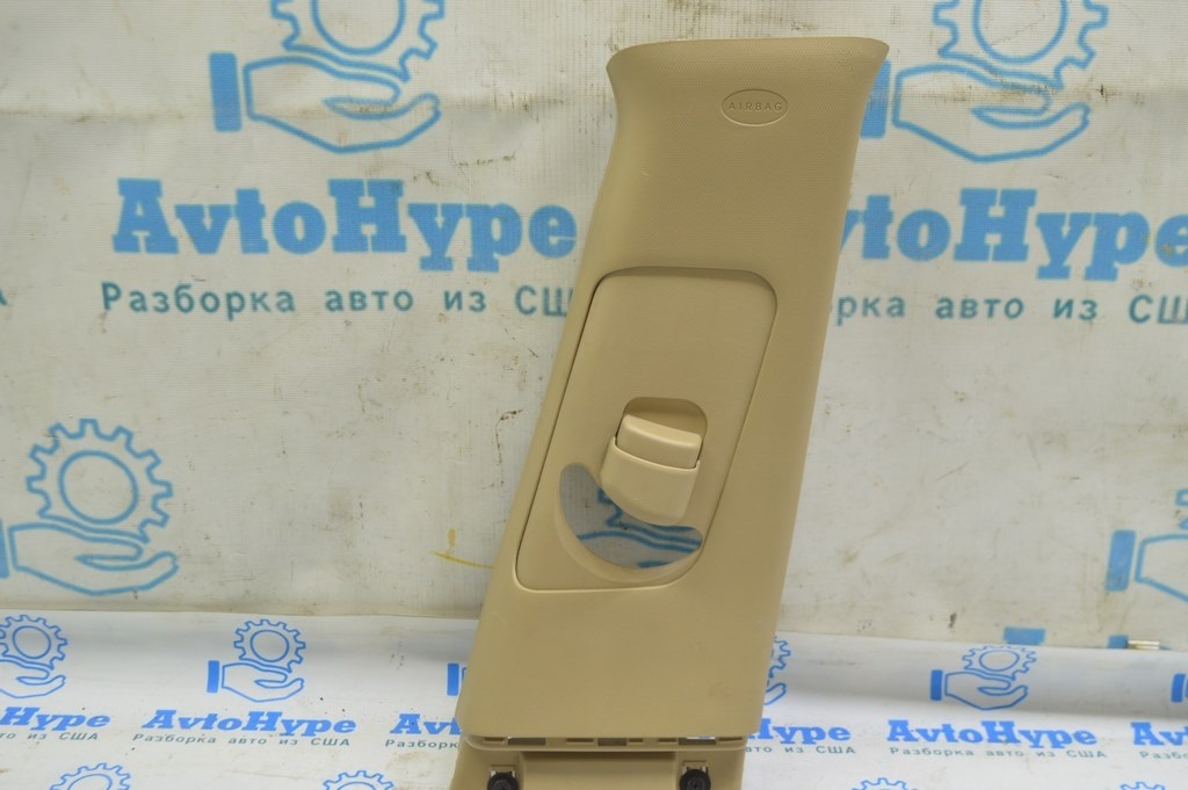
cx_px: 594
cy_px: 395
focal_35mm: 44
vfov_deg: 30.8
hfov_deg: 45.0
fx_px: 1434
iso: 400
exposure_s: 1/20
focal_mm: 29
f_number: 5.6
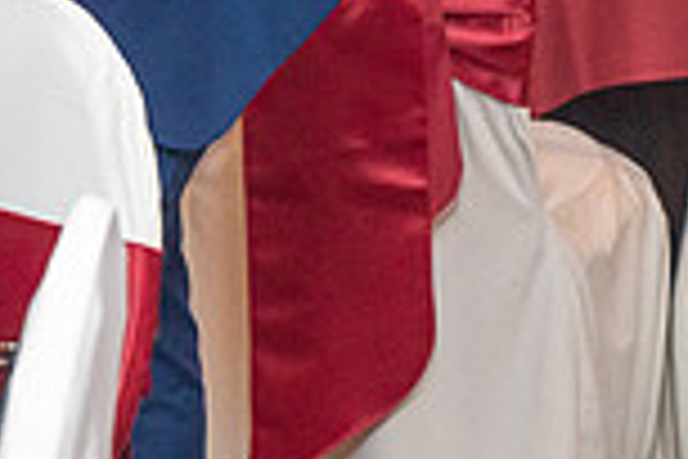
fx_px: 5064
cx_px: -234
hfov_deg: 7.7
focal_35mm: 265
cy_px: -374
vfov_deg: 5.1
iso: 2500
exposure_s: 1/200
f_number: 4
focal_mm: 70
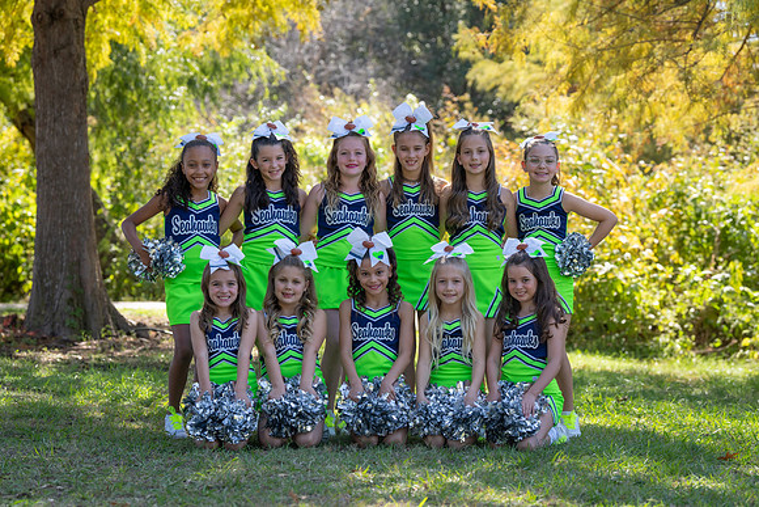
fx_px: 1965
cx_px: 380
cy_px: 254
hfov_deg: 21.9
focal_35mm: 93
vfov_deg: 14.7
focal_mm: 92
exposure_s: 1/320
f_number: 4
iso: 160
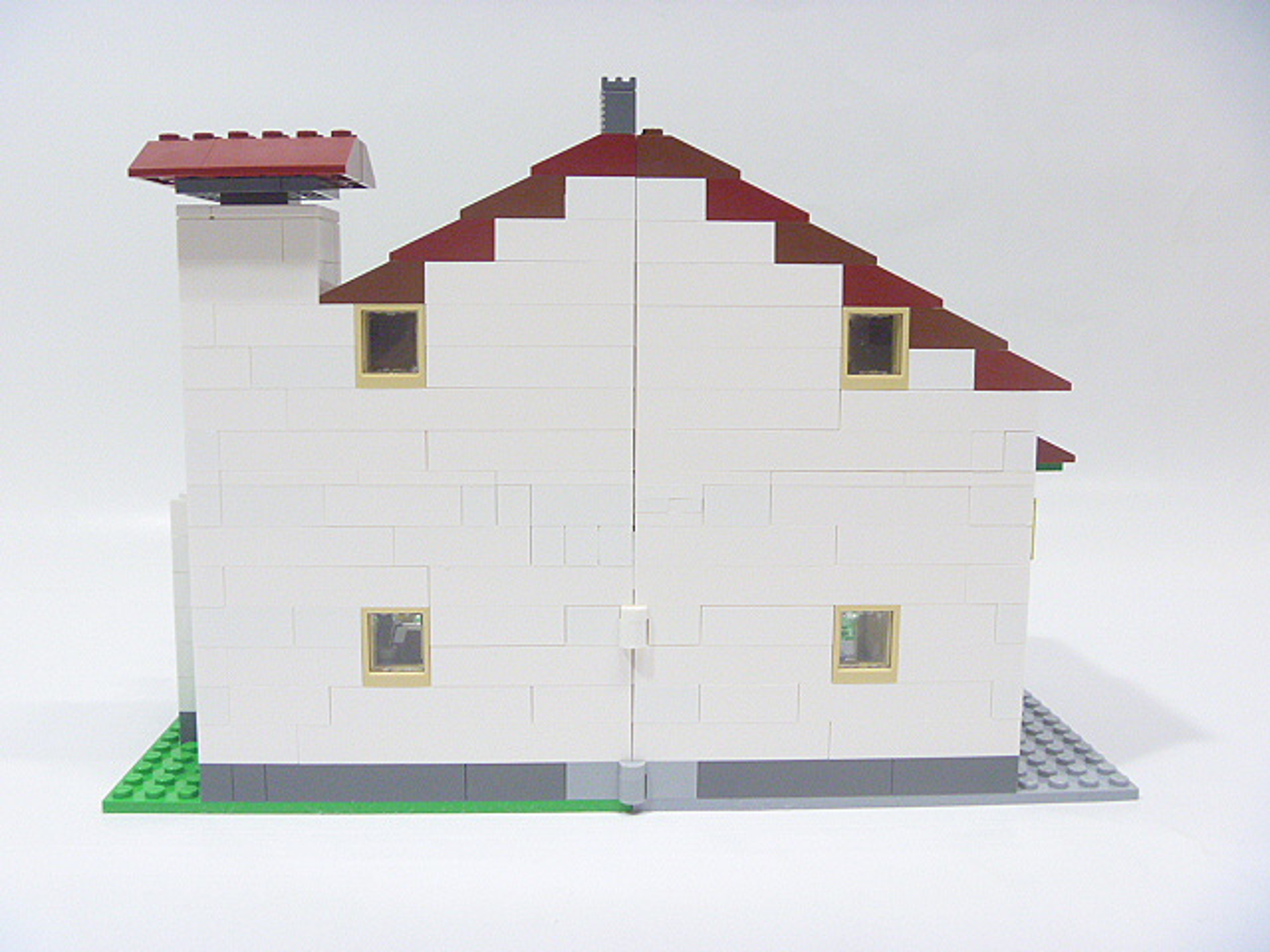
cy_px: 476
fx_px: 1284
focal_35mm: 35
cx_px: 635
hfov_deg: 52.6
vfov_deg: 40.7
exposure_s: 1/20
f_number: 3.5
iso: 400
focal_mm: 6.3
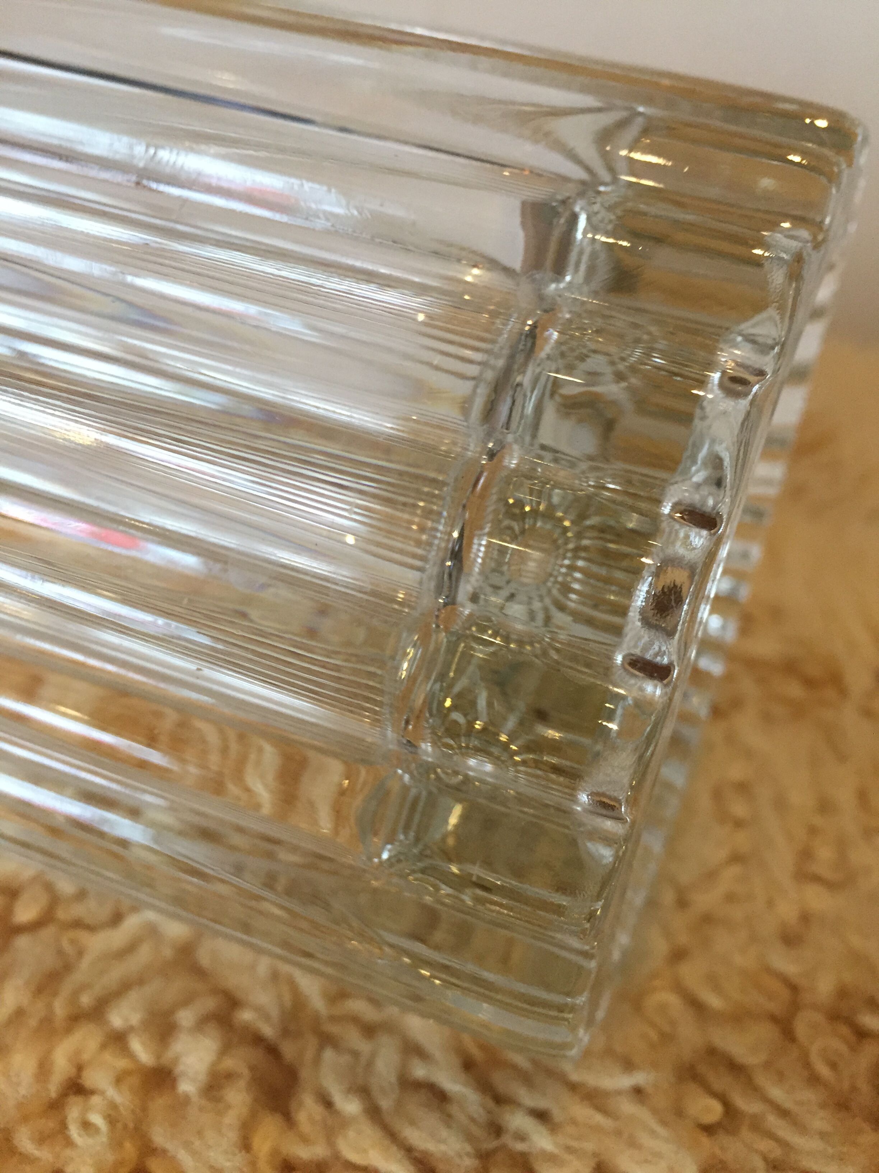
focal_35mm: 29
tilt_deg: -29.7
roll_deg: -1.7
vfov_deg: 61.7
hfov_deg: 48.2
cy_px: 586
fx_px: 982
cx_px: 440
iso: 200
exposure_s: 1/33
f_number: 2.2
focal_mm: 4.15
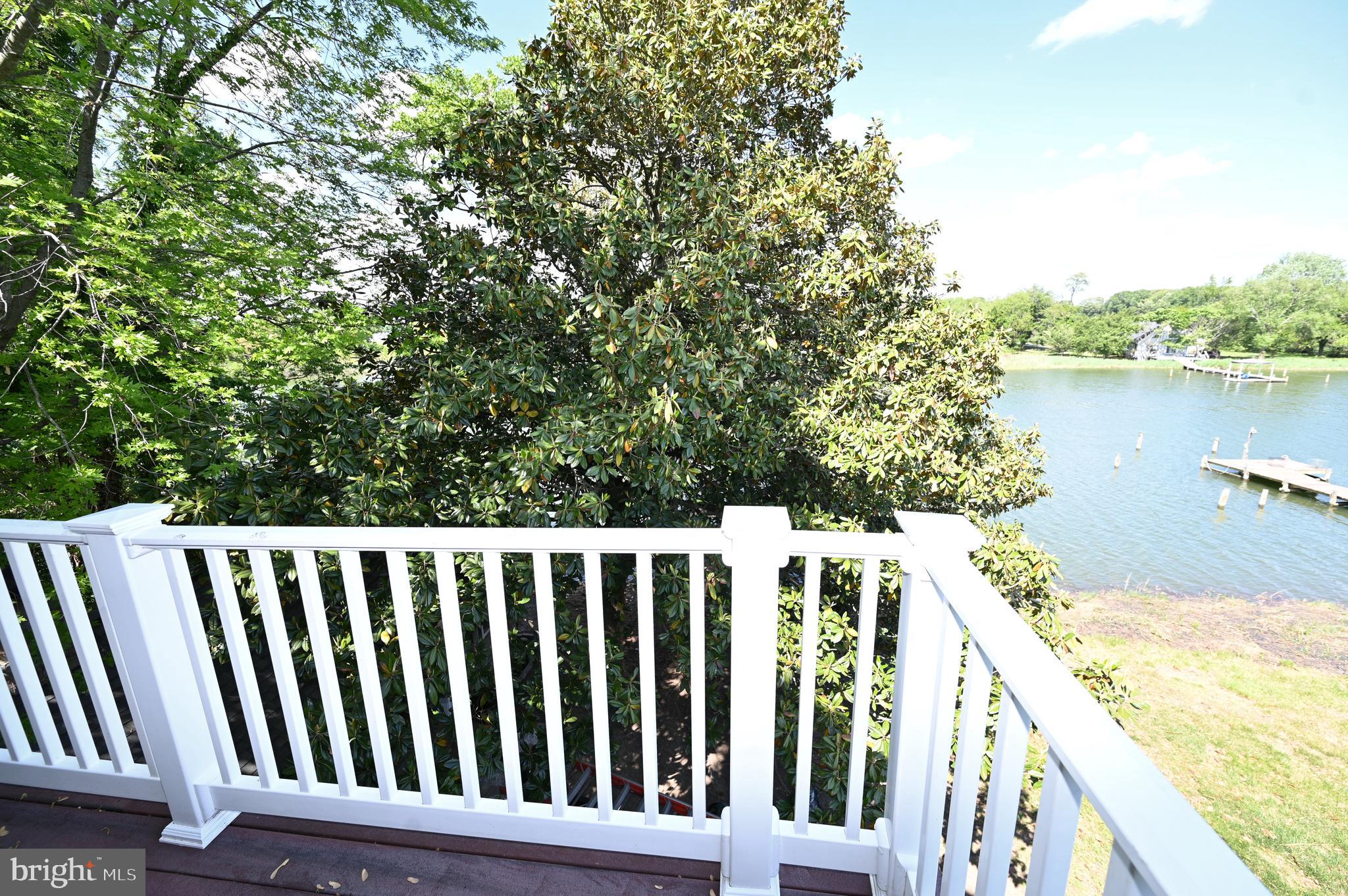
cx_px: 674
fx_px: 524
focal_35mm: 14
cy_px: 448
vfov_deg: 81.1
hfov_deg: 104.3
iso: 100
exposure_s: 1/100
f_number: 5.6
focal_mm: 14
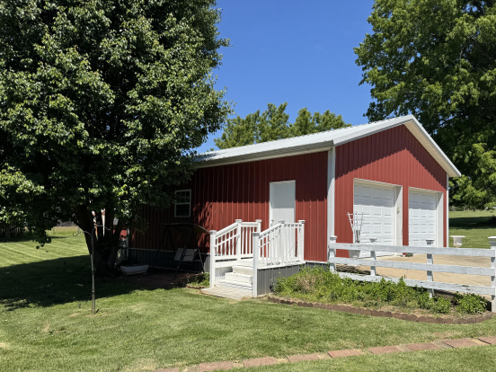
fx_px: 416
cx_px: 291
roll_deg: -0.8
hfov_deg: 61.3
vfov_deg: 47.9
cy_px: 224
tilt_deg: +1.8
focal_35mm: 29
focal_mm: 6.76
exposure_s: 1/4310
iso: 80
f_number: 1.78
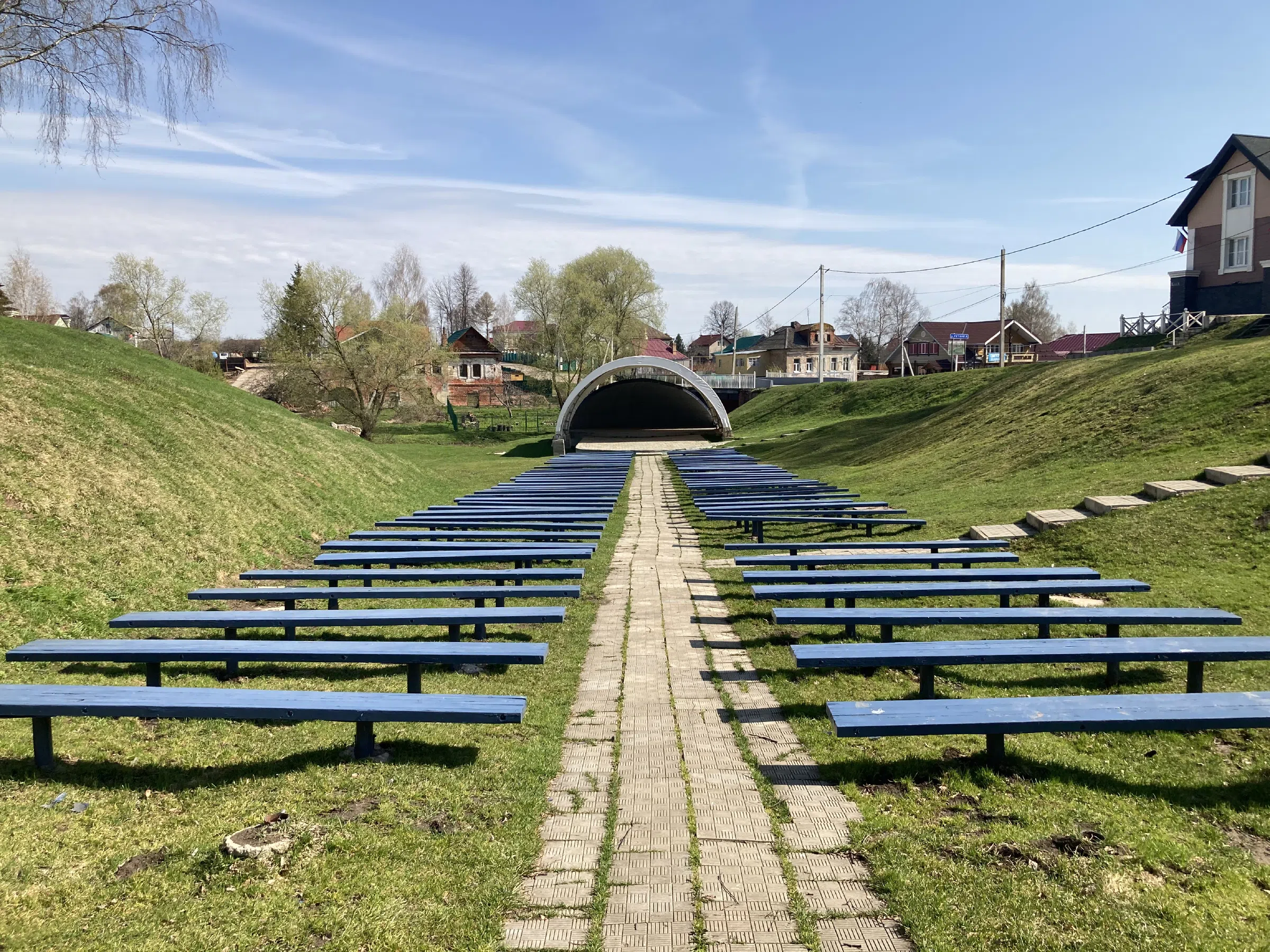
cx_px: 635
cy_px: 476
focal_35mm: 28
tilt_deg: -5.8
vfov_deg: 49.7
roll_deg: +0.6
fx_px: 1027
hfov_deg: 63.4
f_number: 1.8
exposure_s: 1/1919
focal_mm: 3.99
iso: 20
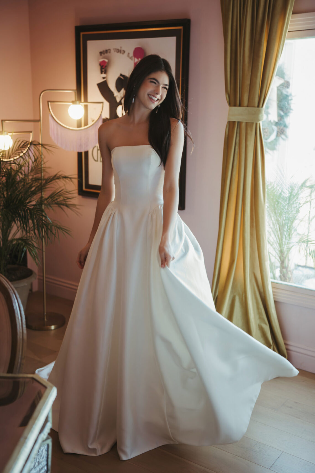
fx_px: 564
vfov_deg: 45.4
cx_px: 158
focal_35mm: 43
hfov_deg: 31.2
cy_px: 236
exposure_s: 1/320
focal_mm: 43
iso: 1000
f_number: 2.2
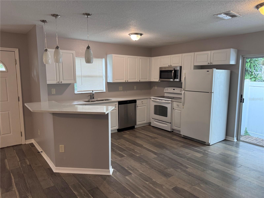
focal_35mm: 24
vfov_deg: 56.8
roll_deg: -0.3
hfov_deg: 71.6
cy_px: 99
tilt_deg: -7.8
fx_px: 183
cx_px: 132
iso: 250
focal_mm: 6.76
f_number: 1.78
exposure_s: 1/60
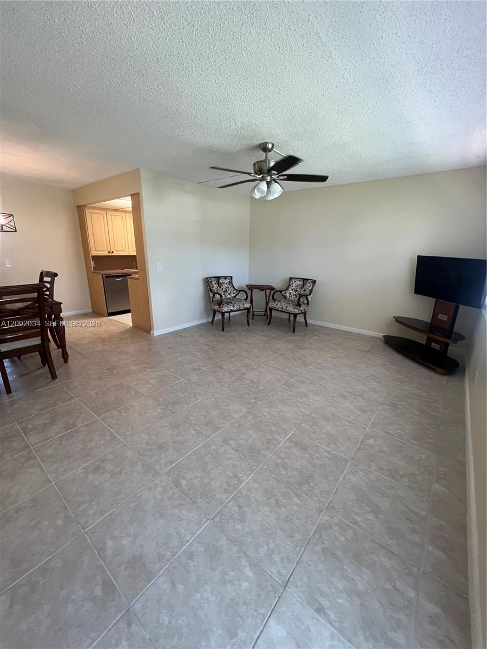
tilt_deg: -15.4
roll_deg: -2.3
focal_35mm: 13
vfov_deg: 106.2
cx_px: 244
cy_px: 324
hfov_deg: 89.9
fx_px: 244
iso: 250
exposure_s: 1/120
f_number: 1.8
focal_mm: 1.57
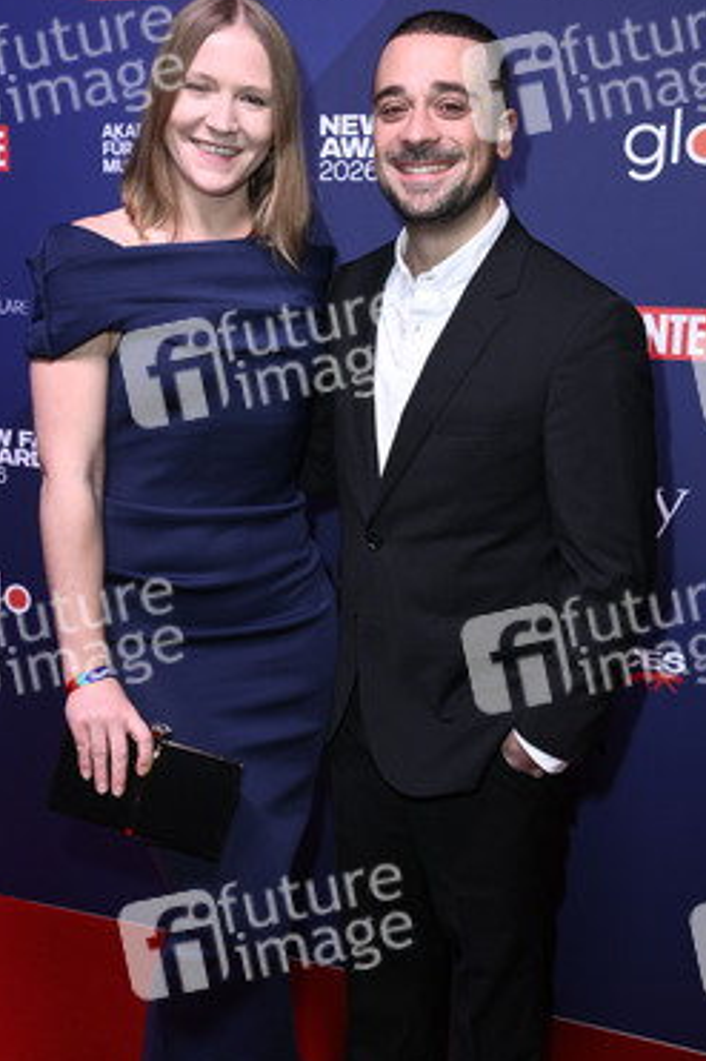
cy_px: 503
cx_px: 349
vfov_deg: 47.4
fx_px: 1207
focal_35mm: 41
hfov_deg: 32.6
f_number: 5.6
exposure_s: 1/250
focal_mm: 38
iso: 1000
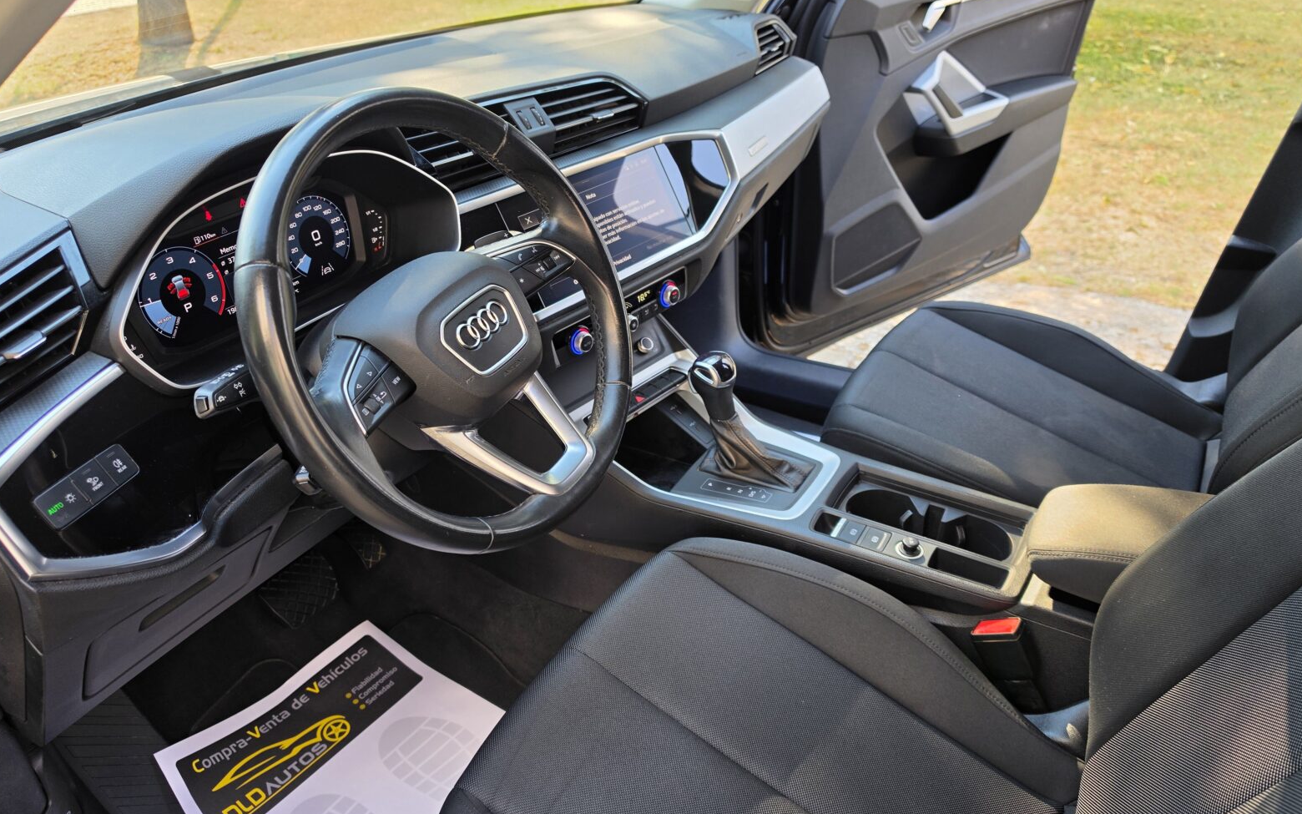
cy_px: 411
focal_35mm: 25
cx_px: 656
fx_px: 887
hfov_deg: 72.5
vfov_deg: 49.3
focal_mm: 6.5
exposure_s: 1/359
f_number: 1.4
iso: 32
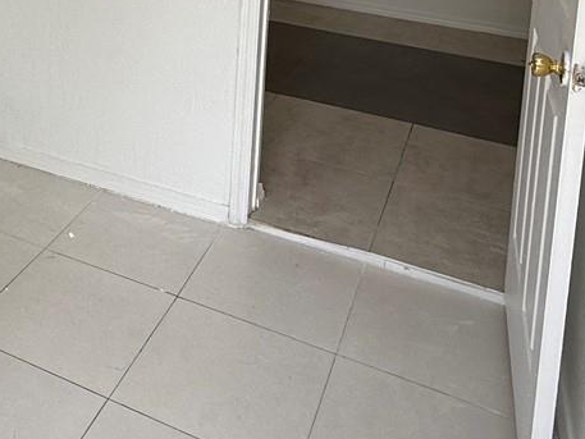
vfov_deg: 25.7
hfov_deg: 36.7
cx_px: 70
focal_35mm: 49
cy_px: -125
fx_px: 828
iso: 50
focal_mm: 2.22
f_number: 2.2
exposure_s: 1/224
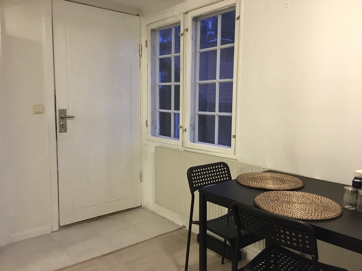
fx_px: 303
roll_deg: -1.5
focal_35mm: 29
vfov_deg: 48.2
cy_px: 136
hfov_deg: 61.7
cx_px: 181
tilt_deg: -5.2
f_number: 2.2
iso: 250
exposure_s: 1/17
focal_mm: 4.15
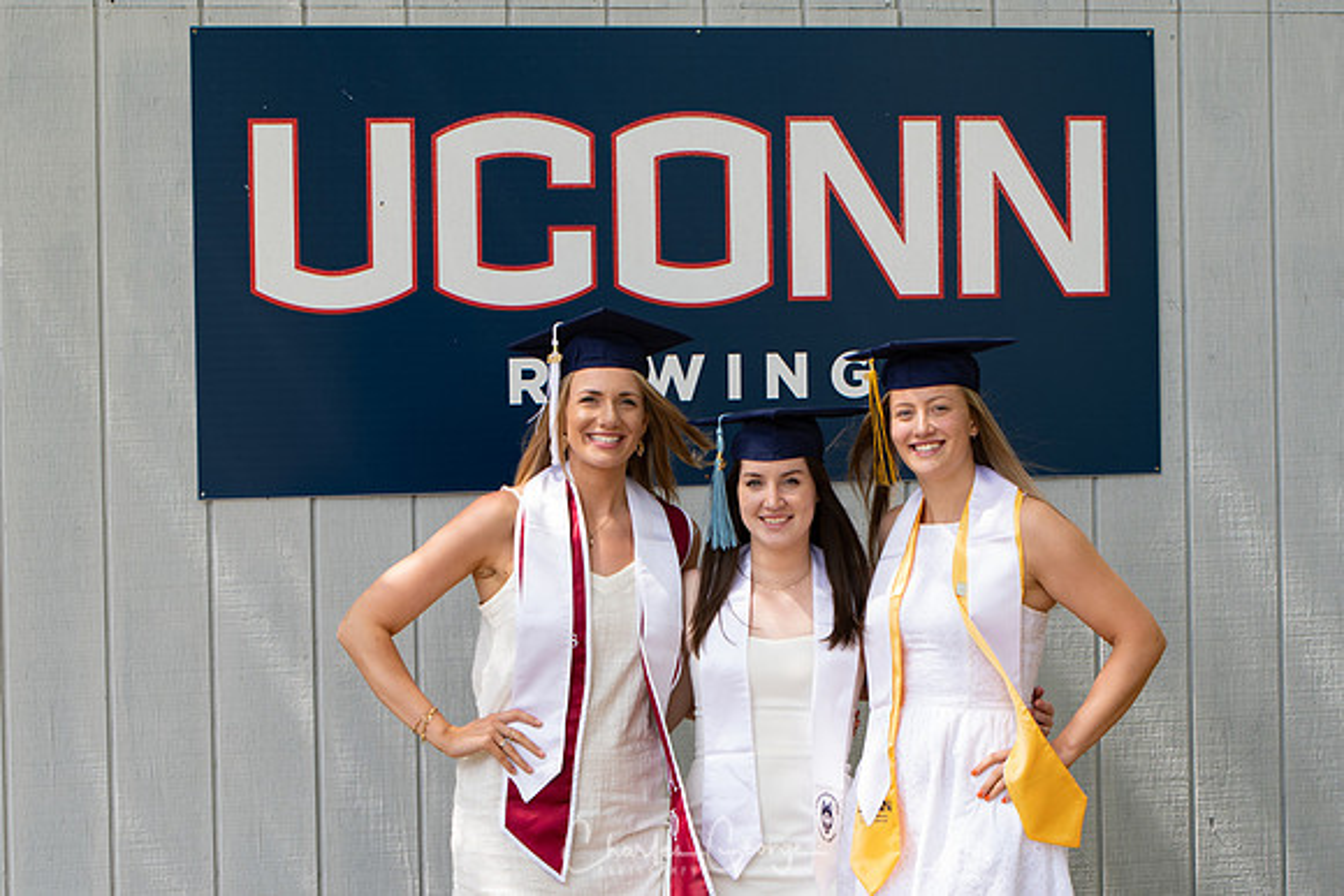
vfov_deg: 10.3
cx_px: 731
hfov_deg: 15.4
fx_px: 4968
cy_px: 465
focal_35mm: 133
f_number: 5
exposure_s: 1/125
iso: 100
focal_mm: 80
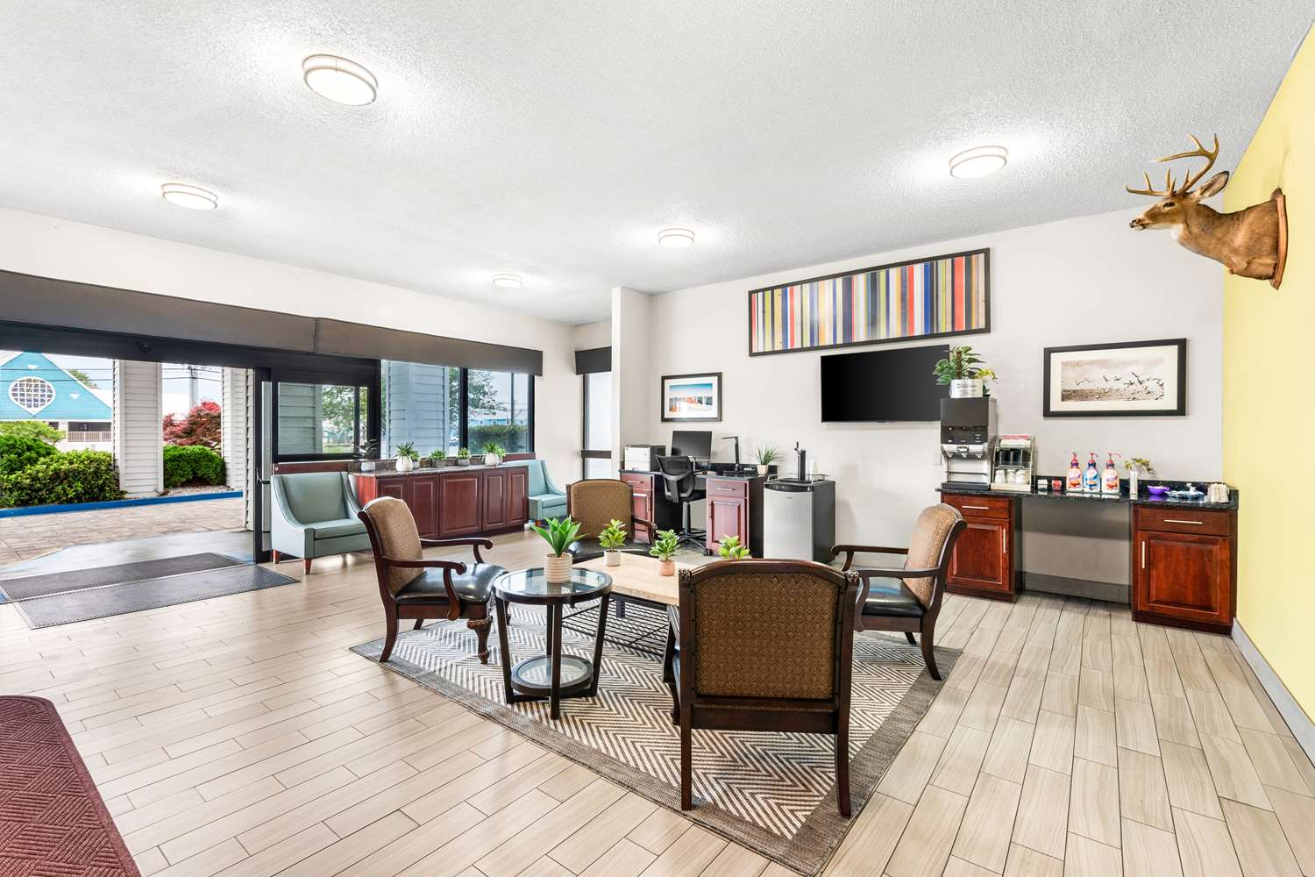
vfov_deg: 77.3
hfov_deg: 100.4
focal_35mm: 15
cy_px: 438
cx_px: 658
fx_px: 548
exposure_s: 1/1.67
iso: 400
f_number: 11
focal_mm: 15
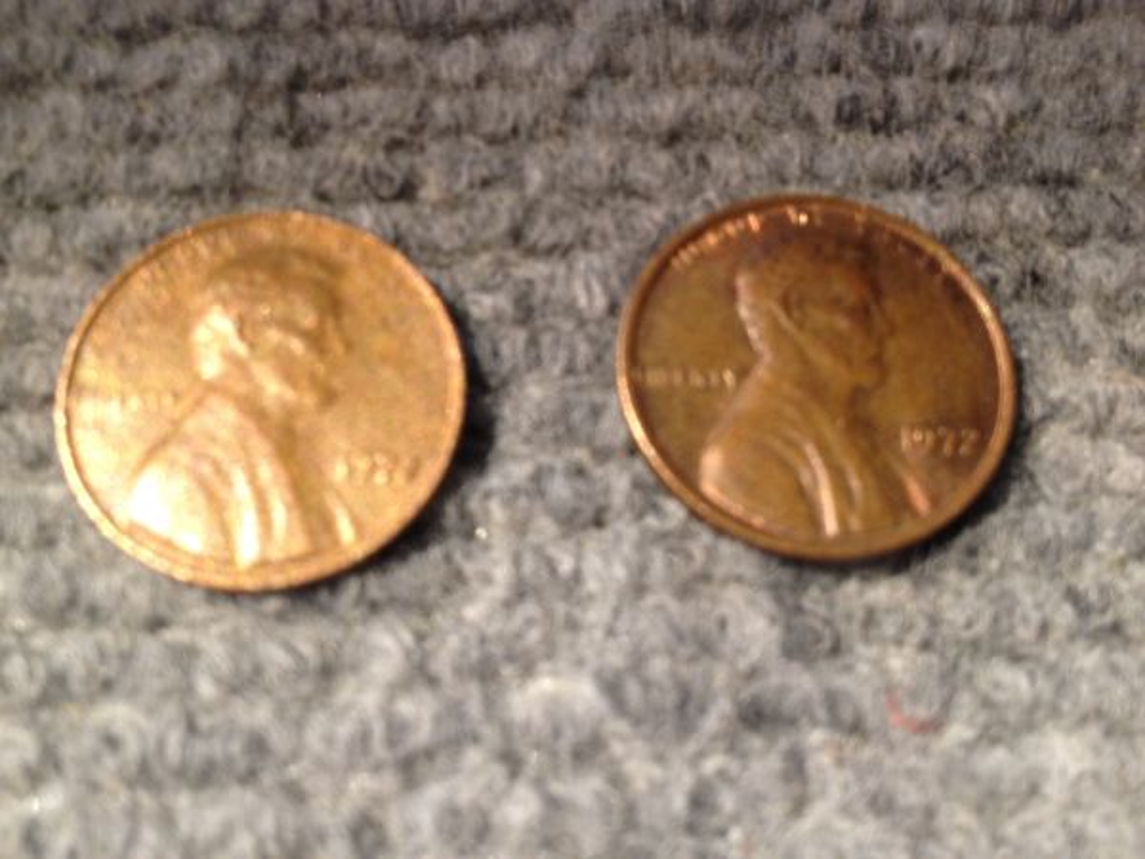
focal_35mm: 35
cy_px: 430
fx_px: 1158
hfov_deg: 52.6
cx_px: 572
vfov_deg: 40.7
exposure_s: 1/20
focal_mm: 4.28
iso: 125
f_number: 2.4
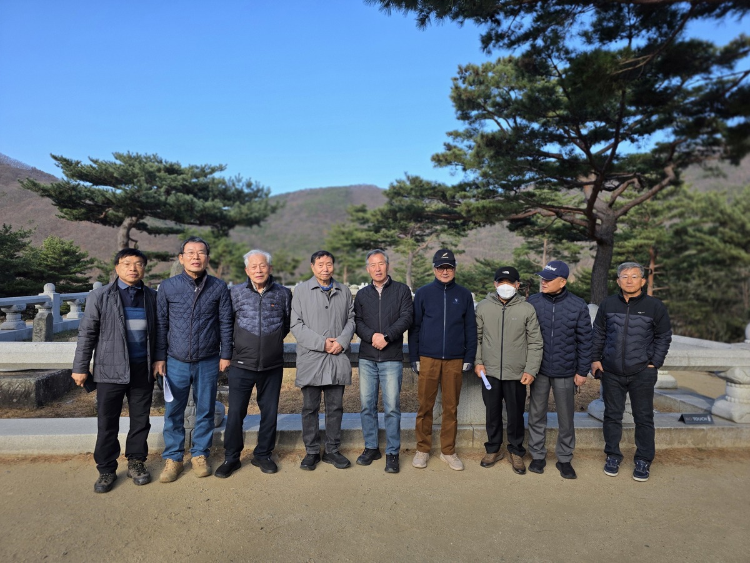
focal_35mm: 23
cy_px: 282
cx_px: 375
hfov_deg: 73.9
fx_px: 498
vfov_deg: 58.9
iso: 80
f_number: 1.7
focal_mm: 6.3
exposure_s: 1/2222
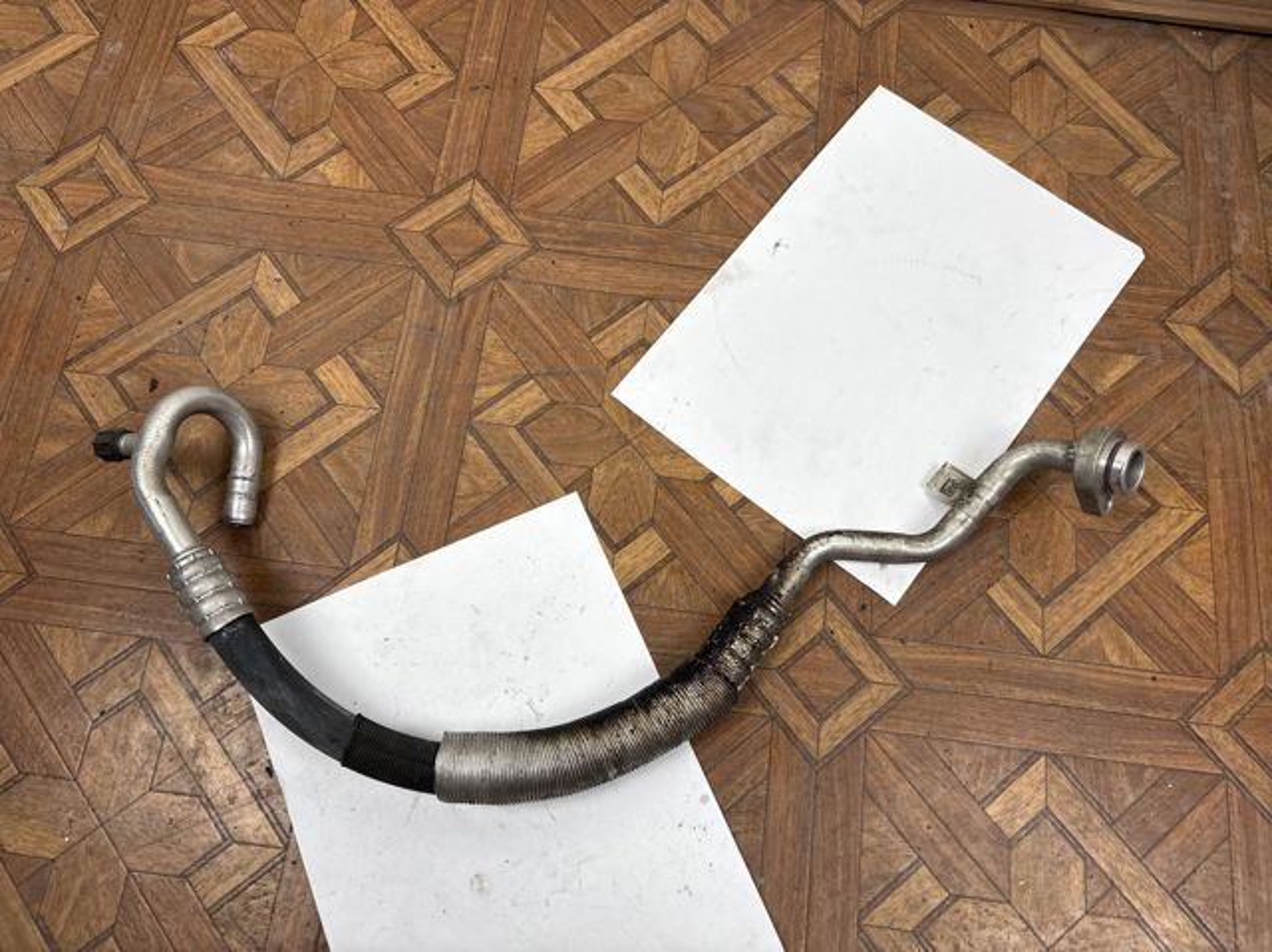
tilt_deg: -70.7
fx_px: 955
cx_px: 636
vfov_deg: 53.0
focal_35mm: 26
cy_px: 476
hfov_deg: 67.3
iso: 40
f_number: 1.6
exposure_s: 1/303
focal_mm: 5.96
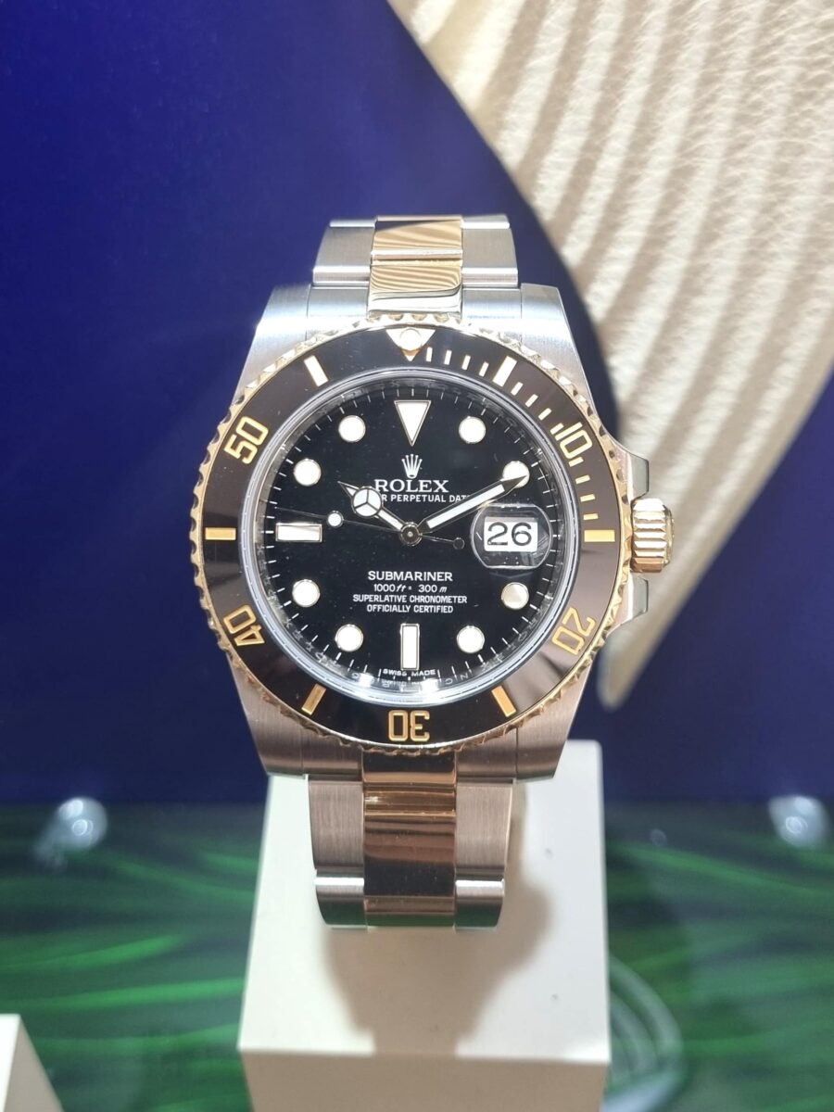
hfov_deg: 53.1
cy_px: 556
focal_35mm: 26
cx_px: 417
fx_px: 835
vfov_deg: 67.3
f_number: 1.8
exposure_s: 1/100
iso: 80
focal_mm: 5.4
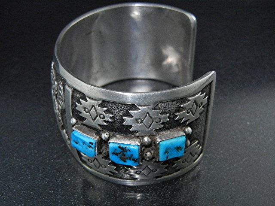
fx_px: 357
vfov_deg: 32.2
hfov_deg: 42.1
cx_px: 138
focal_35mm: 45
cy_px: 103
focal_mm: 8.1
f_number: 7.6
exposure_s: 1/30
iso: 800
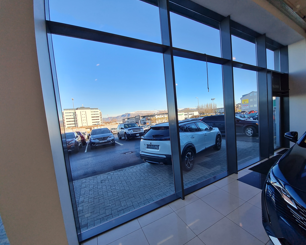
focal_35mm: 14
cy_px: 124
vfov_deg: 88.0
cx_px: 168
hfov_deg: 100.4
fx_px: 127
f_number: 2.2
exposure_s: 1/296
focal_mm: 1.74
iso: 50
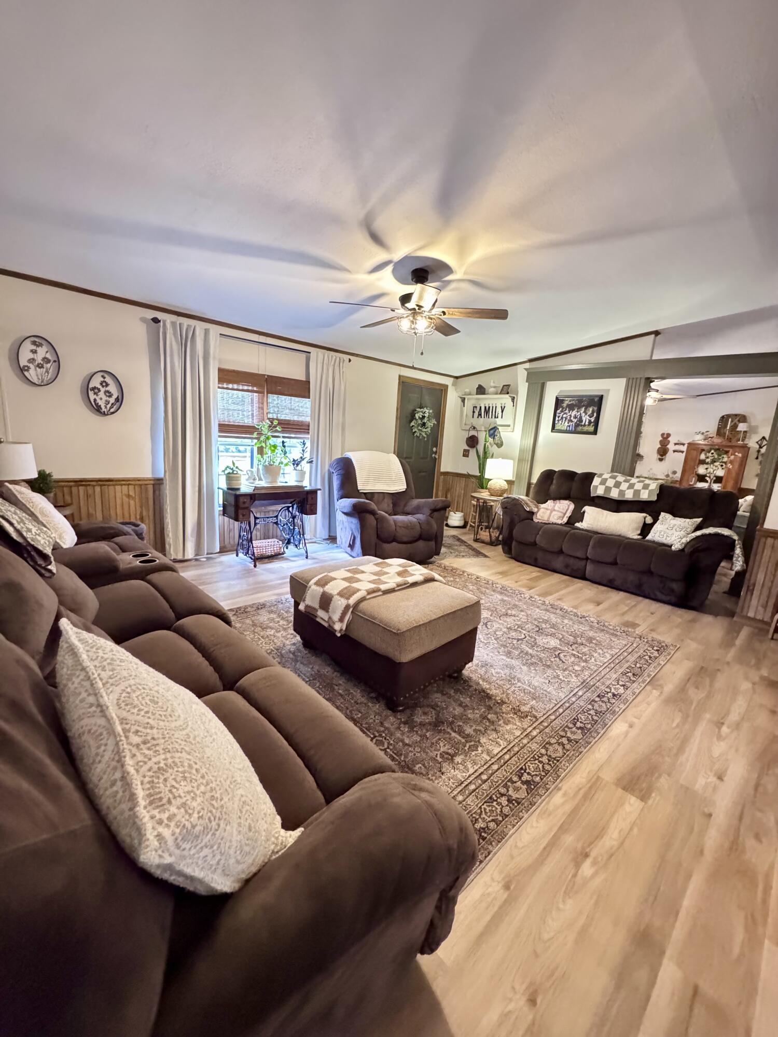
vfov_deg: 102.1
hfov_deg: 85.7
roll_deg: -4.0
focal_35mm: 14
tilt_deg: -11.3
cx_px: 389
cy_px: 518
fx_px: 420
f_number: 2.2
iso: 1600
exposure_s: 1/30
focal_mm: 2.22
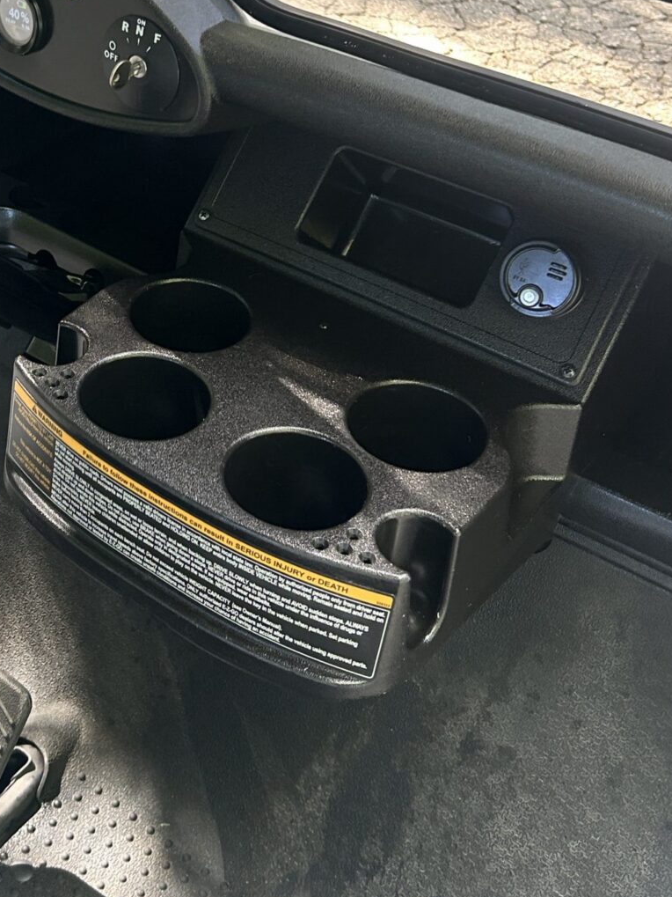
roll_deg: -0.8
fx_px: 1269
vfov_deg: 38.1
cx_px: 113
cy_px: 248
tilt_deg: -35.1
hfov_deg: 28.9
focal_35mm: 49
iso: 125
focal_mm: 5.7
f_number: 1.5
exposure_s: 1/96
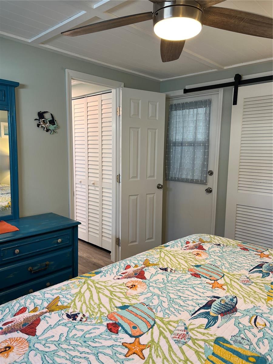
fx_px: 273
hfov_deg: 53.1
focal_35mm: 26
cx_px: 136
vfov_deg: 67.3
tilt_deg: -4.7
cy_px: 182
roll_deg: +0.0
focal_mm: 5.7
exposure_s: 1/120
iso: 100
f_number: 1.5
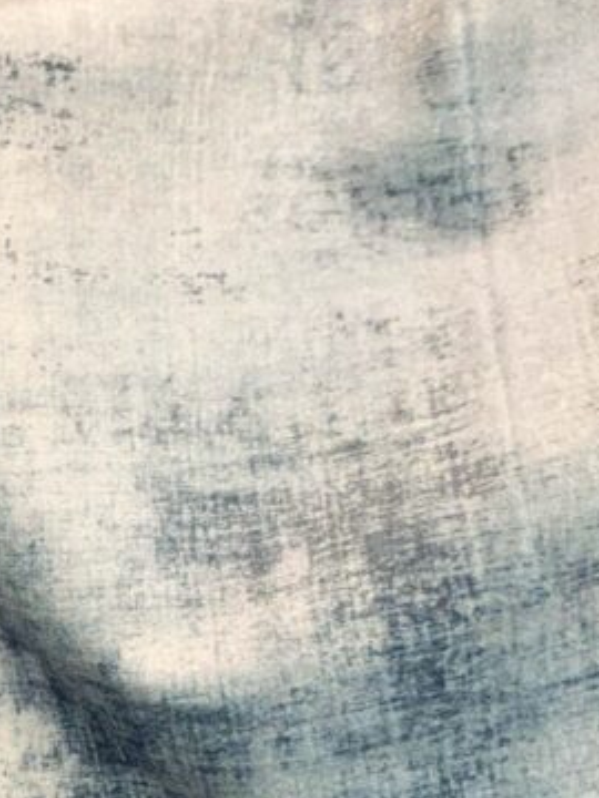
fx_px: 1707
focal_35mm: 74
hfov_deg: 18.9
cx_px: -95
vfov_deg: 25.8
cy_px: 658
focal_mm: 4.25
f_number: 1.8
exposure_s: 1/50
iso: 64
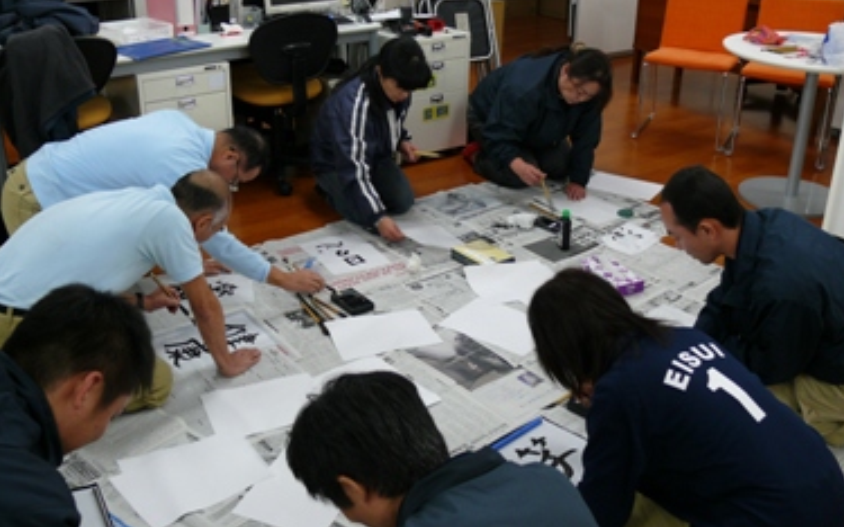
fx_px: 874
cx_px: 423
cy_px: 245
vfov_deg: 33.5
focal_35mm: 38
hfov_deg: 51.6
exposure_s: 1/30
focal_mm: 7.4
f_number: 2.8
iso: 100
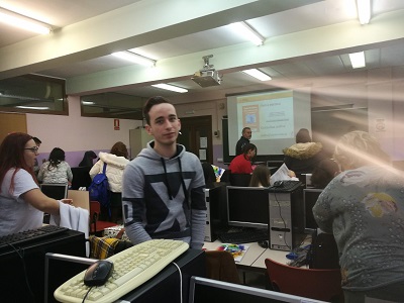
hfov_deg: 65.3
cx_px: 202
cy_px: 152
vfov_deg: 51.4
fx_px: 315
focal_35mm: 27
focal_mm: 4.5
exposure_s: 1/50
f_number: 2.2
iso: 125
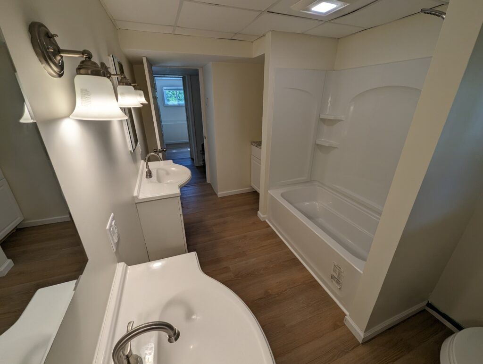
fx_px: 182
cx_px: 242
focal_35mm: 13
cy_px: 182
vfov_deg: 90.1
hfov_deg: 106.1
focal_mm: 1.95
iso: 56
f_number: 2.2
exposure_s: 1/264
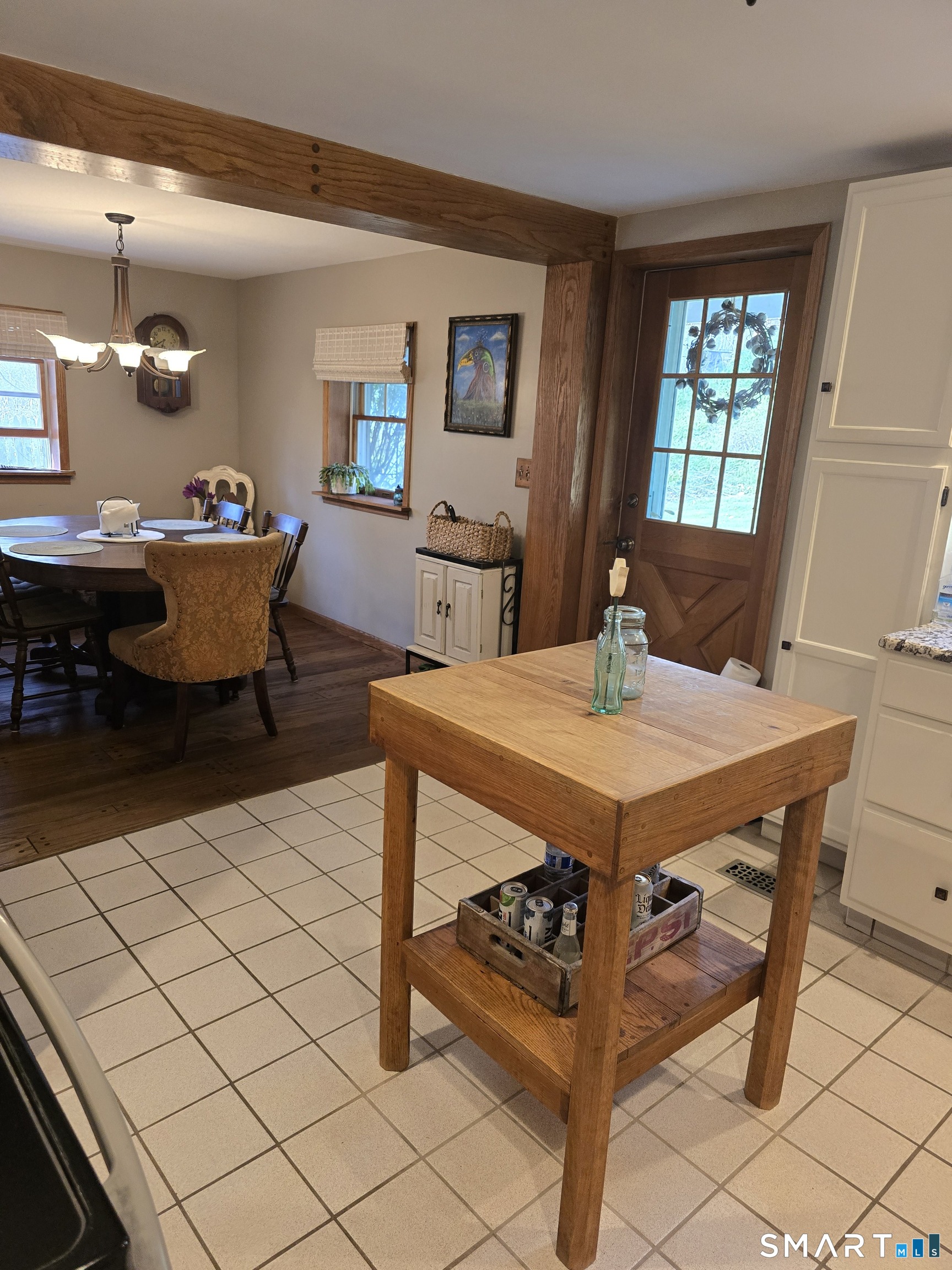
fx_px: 843
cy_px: 635
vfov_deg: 73.9
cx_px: 476
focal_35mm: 23
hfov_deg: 58.9
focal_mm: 6.3
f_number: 1.7
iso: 500
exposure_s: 1/120
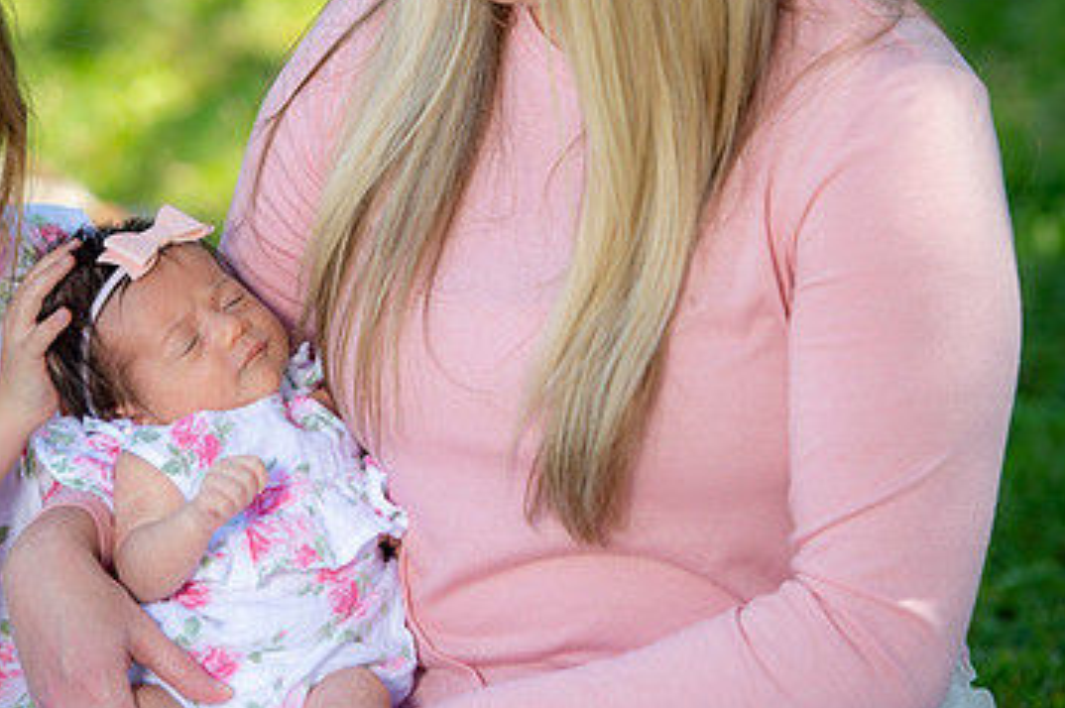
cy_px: 173
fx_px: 6946
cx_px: 405
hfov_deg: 8.8
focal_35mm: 235
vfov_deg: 5.8
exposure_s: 1/250
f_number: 2.8
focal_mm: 145
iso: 100
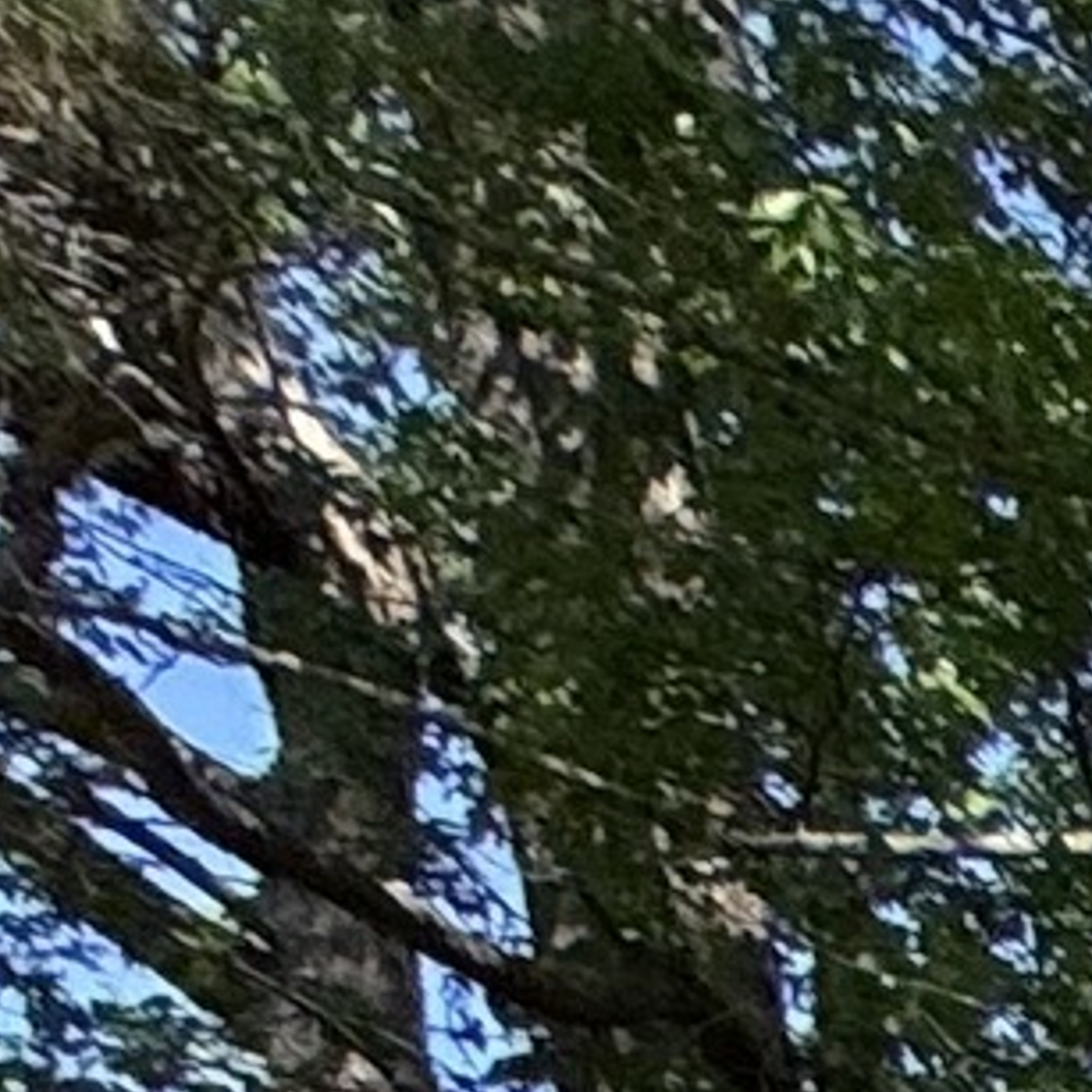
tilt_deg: -4.8
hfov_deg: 7.1
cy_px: 4005
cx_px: 4958
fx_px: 4426
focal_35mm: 124
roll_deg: -0.3
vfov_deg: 8.8
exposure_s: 1/679
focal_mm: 2.22
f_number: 2.2
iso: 50
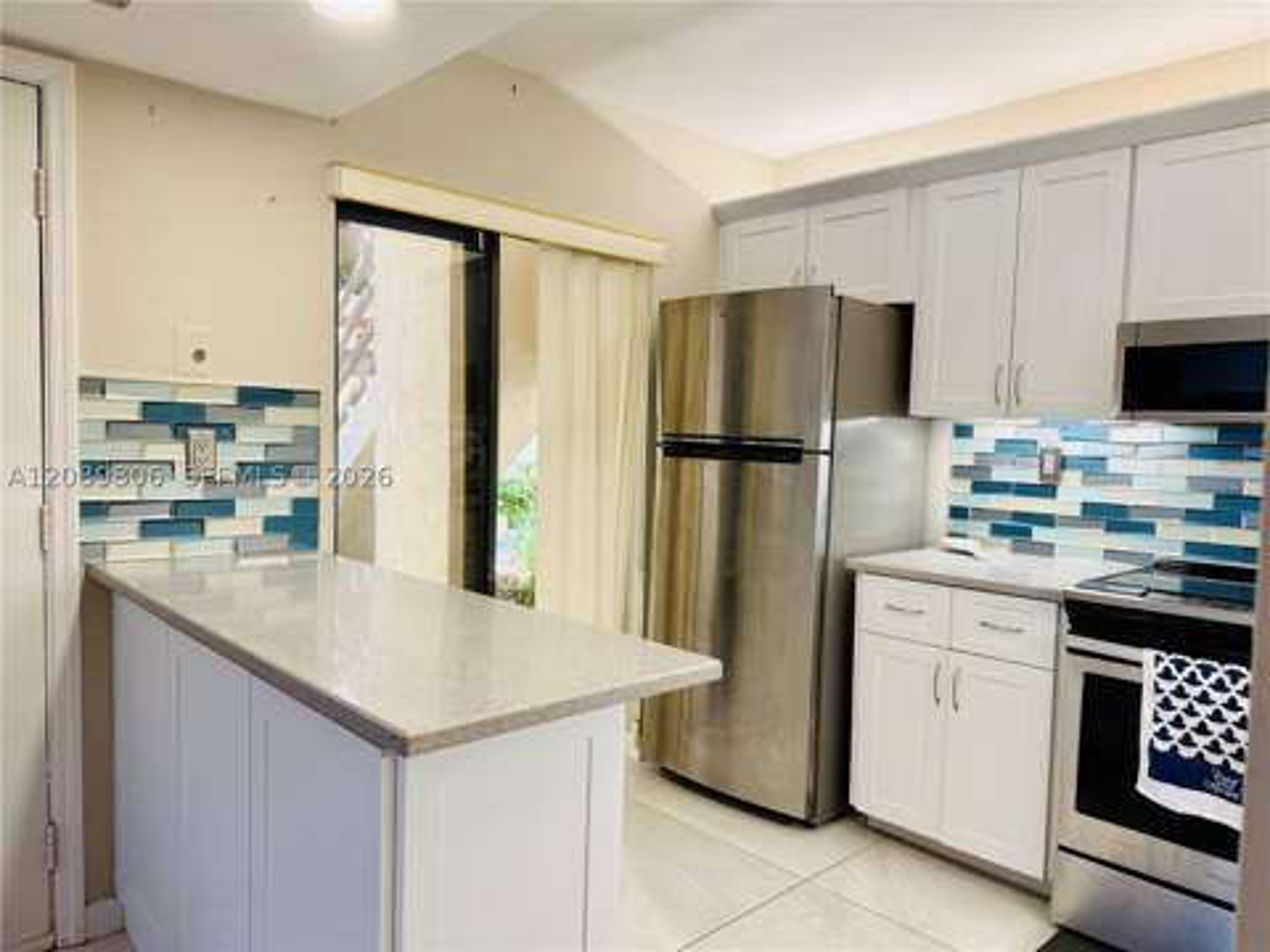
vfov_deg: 56.8
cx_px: 635
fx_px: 881
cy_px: 476
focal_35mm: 24
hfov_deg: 71.6
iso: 100
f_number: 1.78
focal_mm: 6.76
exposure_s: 1/120
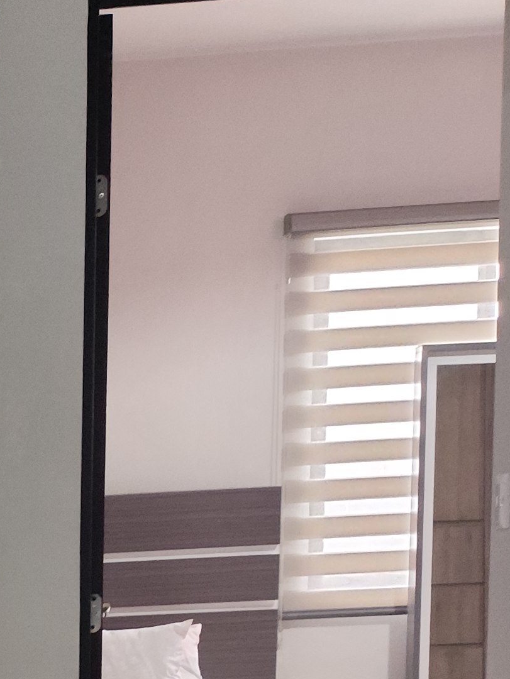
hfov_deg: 12.2
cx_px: -524
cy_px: 908
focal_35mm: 107
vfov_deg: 17.2
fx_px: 2100
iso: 500
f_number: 1.79
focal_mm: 4.71
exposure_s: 1/24
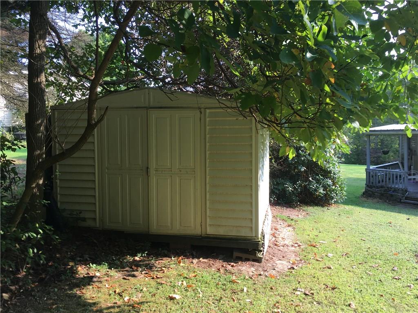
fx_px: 350
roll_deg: +0.8
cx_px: 209
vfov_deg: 48.2
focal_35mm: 29
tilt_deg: -4.4
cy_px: 156
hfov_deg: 61.7
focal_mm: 4.15
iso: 25
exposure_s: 1/169
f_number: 2.2
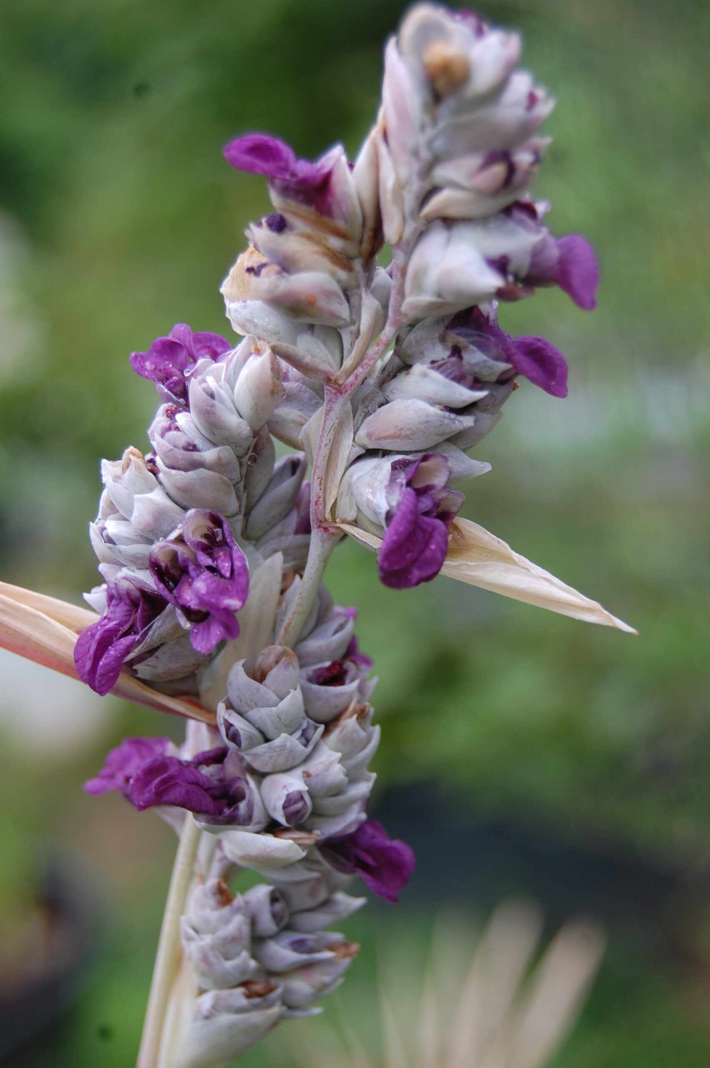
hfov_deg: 18.9
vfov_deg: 28.1
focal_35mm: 72
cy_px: 534
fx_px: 2134
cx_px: 355
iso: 220
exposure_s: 1/125
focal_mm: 48
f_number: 5.6
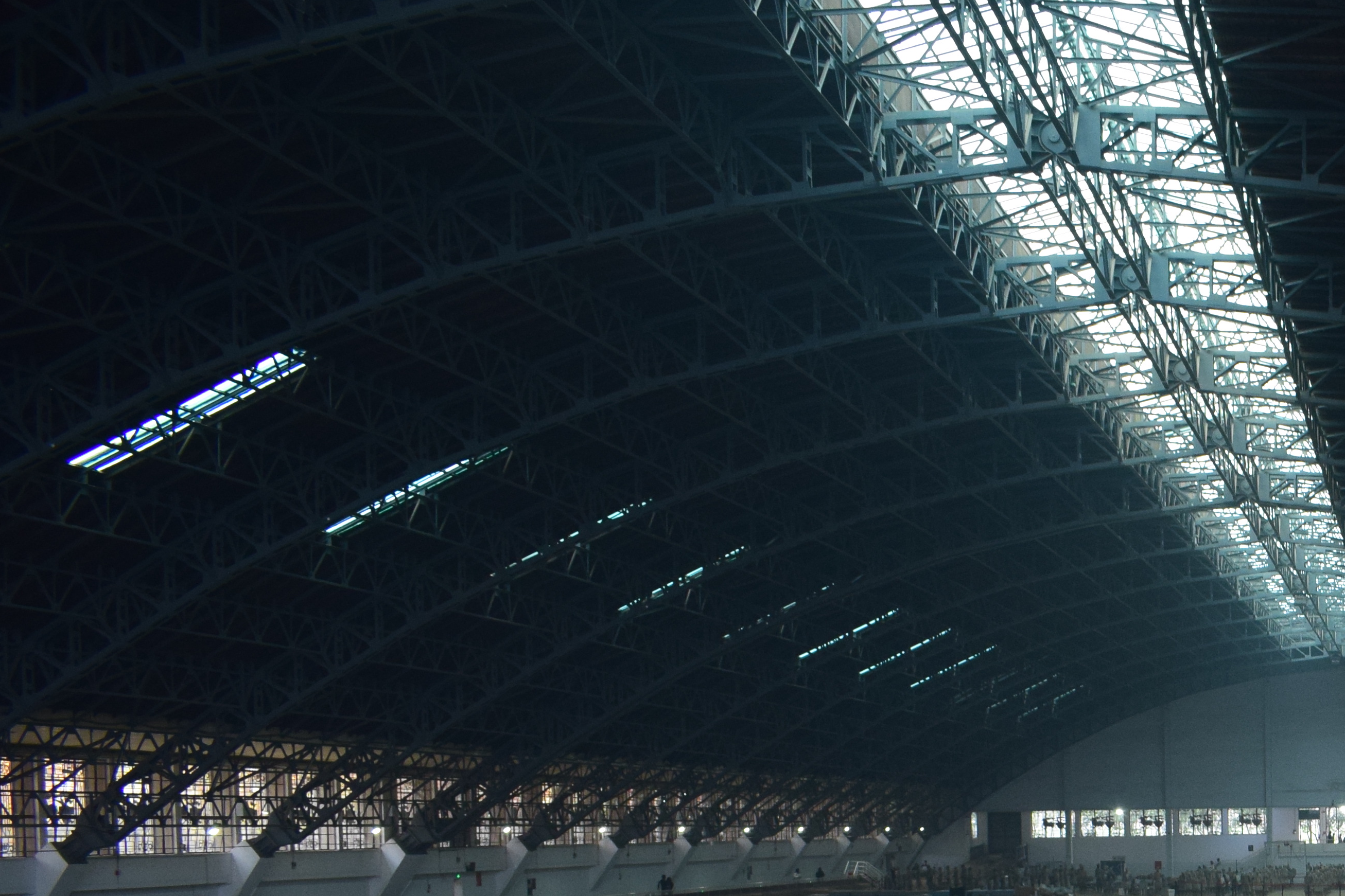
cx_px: 1538
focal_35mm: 62
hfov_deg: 28.8
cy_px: 994
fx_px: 2316
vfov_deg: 20.8
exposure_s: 1/15
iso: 800
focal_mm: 18
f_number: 6.3
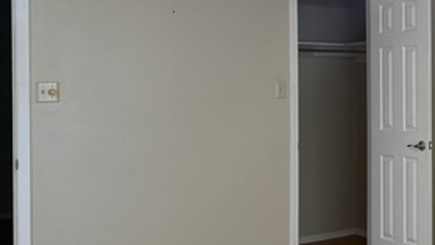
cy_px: 81
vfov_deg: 20.0
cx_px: 466
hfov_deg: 31.4
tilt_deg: +0.5
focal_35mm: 60
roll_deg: +0.7
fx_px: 692
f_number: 1.78
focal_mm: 6.76
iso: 250
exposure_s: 1/120
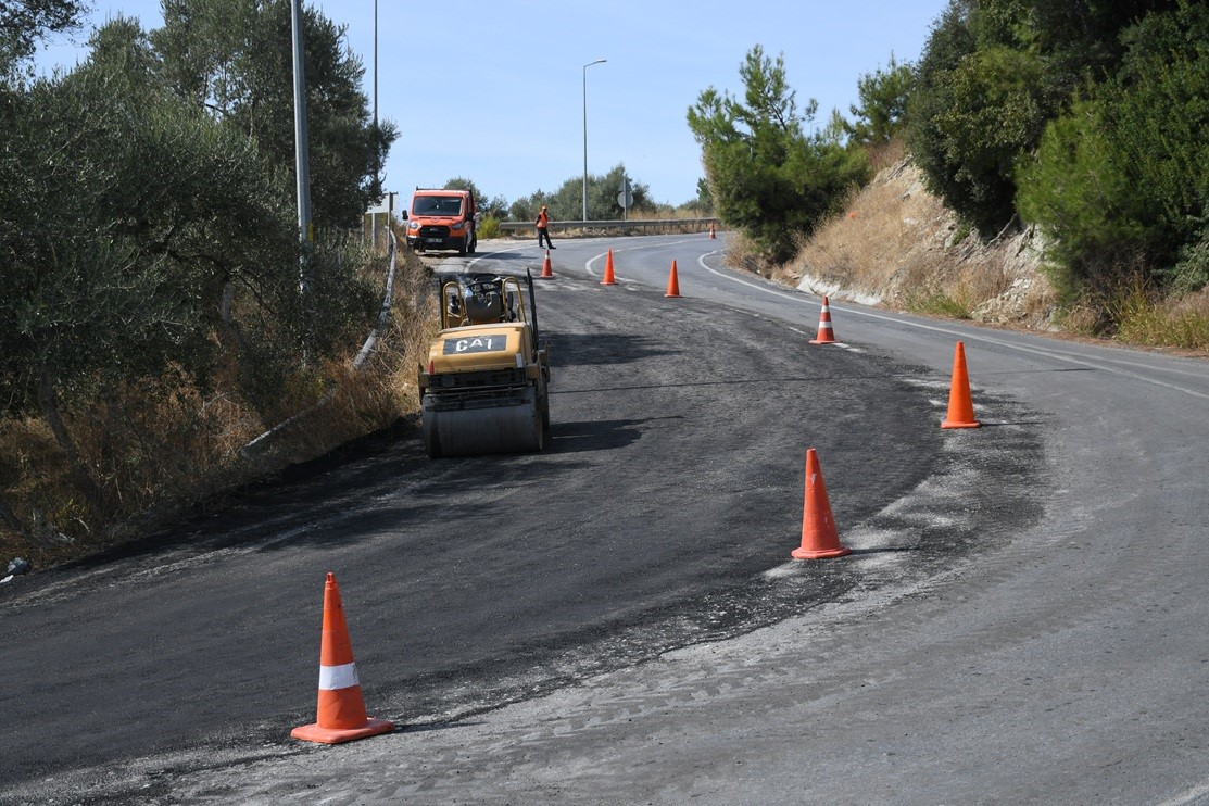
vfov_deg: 26.0
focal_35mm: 52
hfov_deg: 38.2
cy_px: 403
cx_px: 604
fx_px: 1746
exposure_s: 1/800
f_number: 4.5
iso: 100
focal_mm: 35
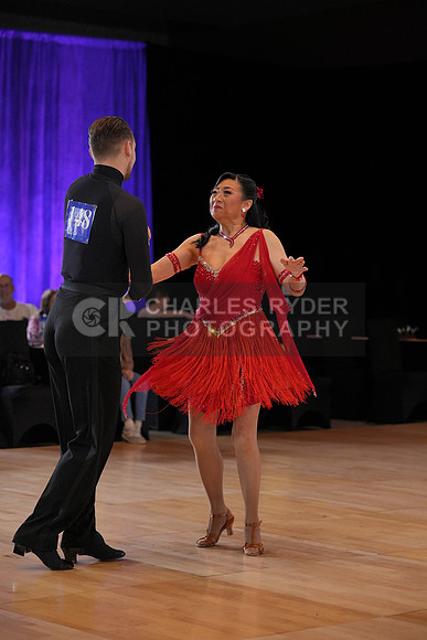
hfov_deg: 15.2
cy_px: 320
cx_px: 214
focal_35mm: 90
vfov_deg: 22.6
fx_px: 1600
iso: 2000
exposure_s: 1/500
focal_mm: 90
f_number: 3.5
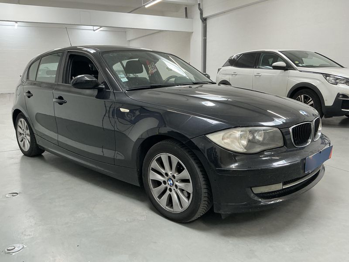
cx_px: 174
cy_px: 131
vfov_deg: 49.7
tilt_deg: -10.2
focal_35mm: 28
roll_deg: -0.1
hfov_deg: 63.4
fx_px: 282
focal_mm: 3
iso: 64
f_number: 1.8
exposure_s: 1/100
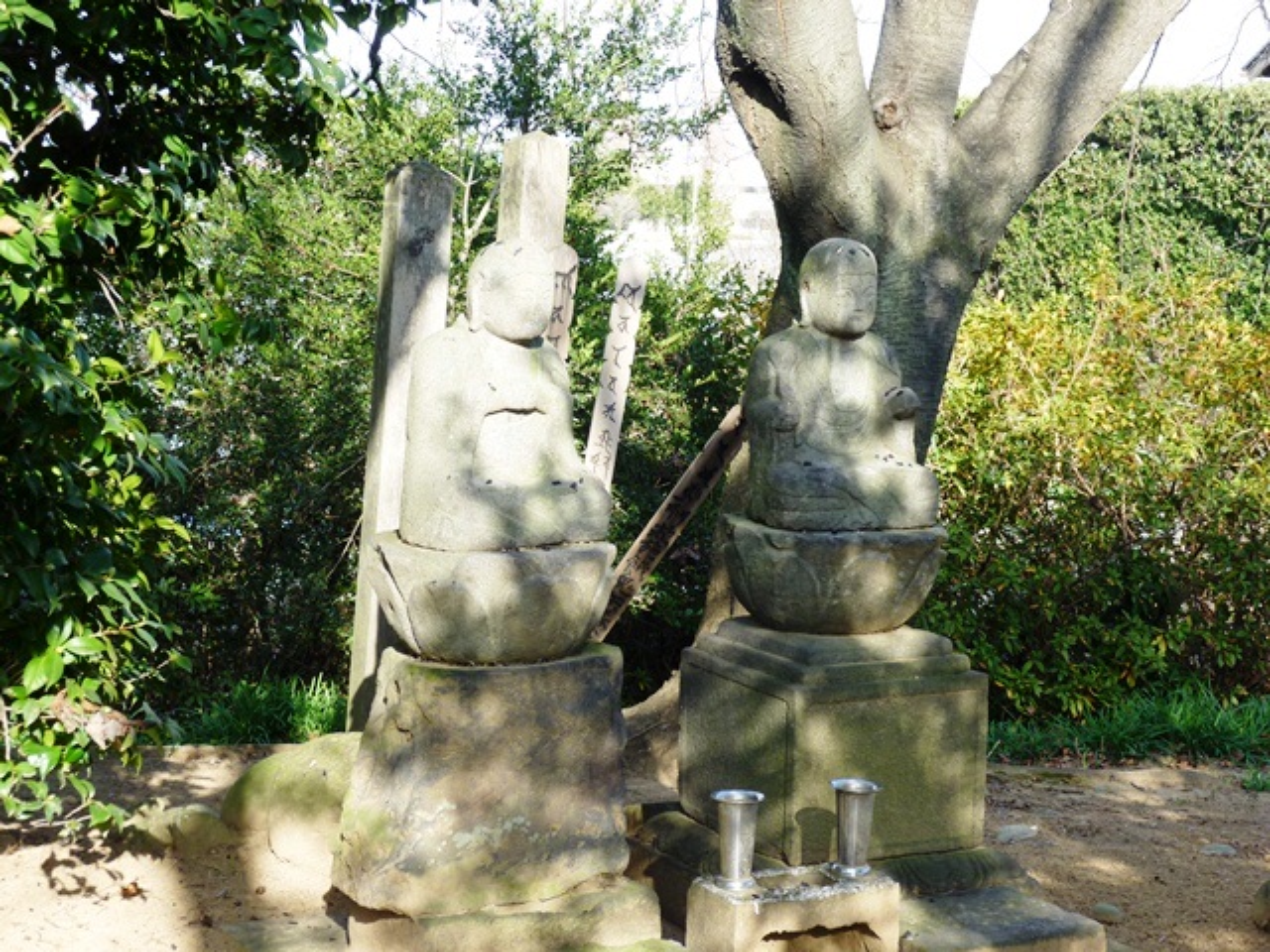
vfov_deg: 24.0
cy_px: 476
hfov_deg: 31.7
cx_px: 635
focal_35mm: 61
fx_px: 2238
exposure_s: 1/80
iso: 80
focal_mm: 11
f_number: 4.7
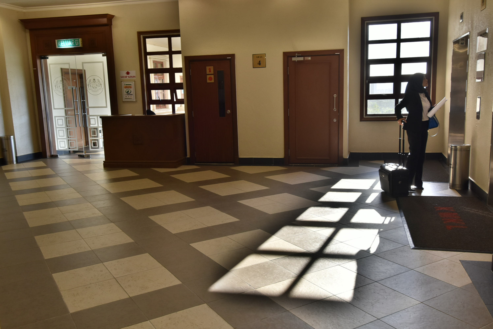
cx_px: 246
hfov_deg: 57.2
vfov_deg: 40.0
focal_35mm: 33
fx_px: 452
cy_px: 164
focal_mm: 22
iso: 500
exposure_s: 1/100
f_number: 8
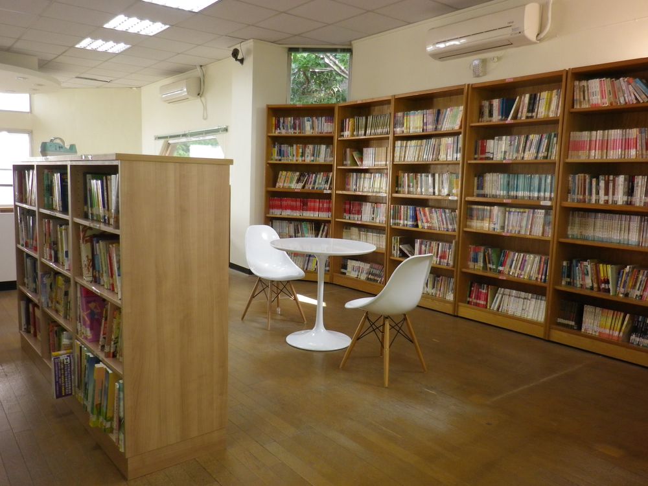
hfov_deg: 63.4
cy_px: 243
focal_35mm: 28
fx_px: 524
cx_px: 324
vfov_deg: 49.7
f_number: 3.2
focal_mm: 5
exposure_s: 1/50
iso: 160
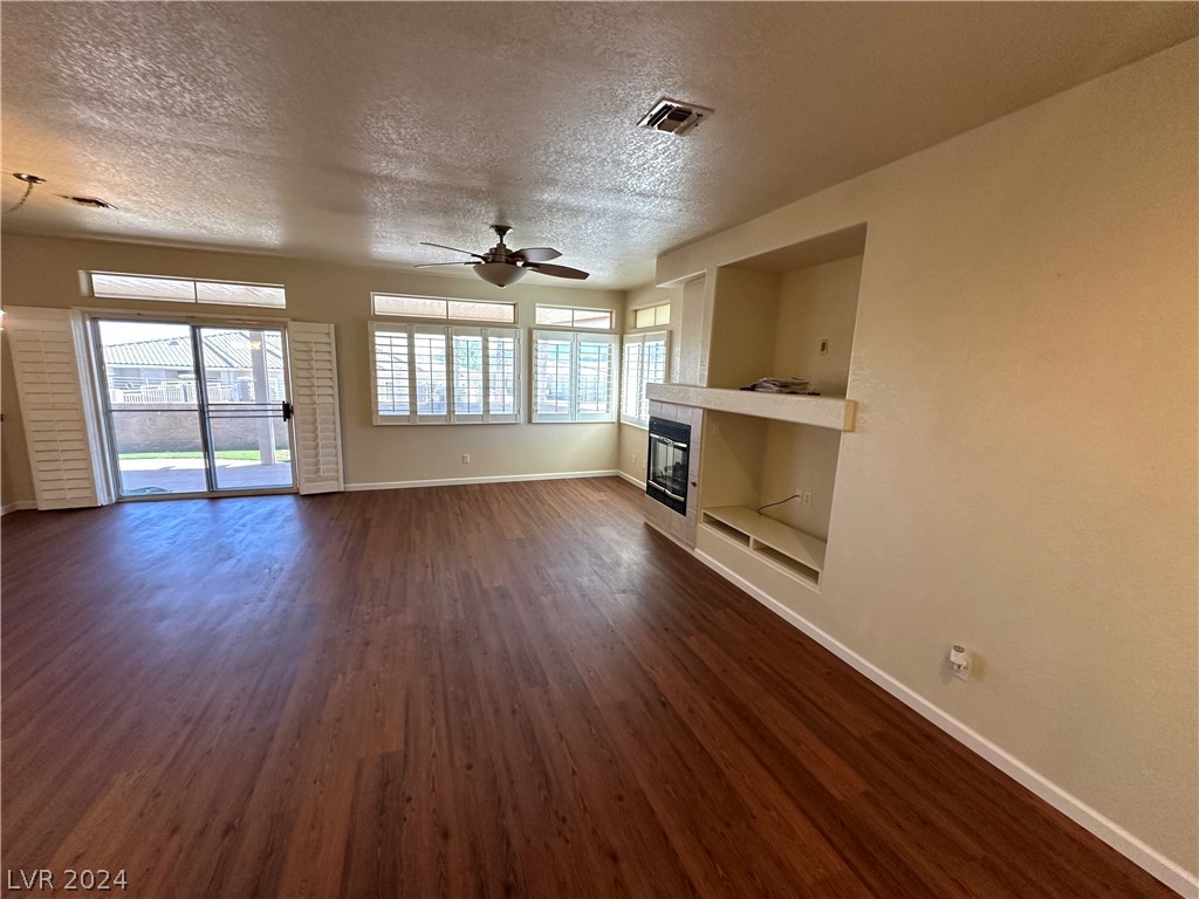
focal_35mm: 14
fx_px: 485
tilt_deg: -8.7
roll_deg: -1.2
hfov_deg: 102.1
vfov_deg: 85.7
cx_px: 600
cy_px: 450
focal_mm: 2.22
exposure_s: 1/60
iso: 200
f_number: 2.2
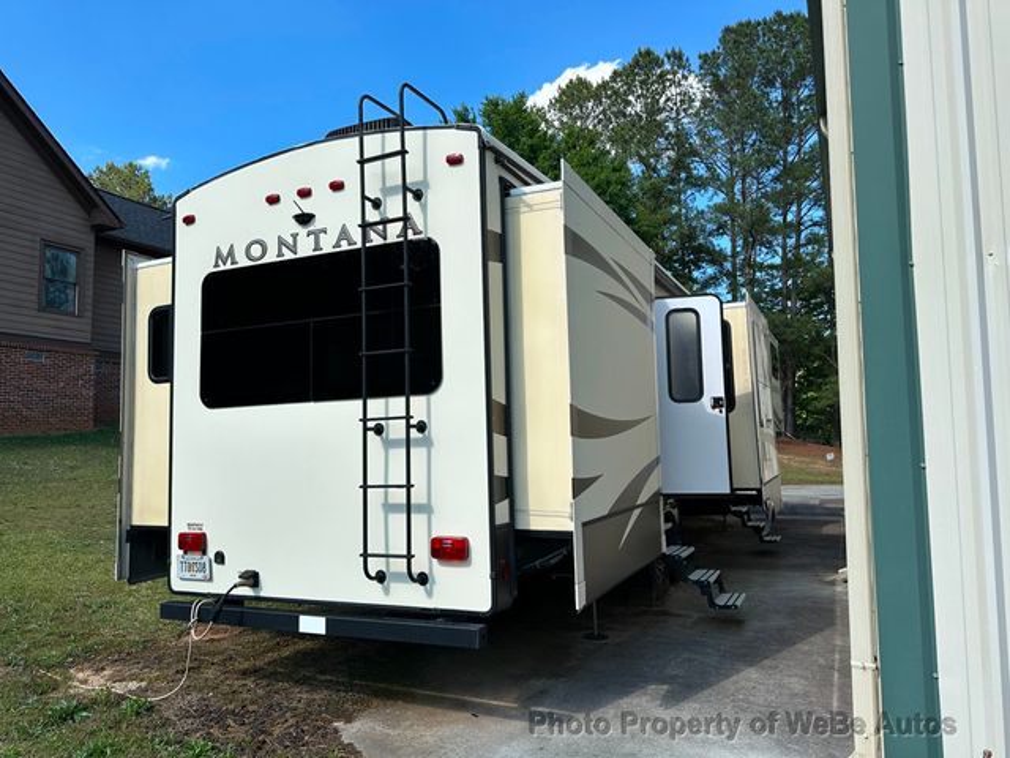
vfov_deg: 56.8
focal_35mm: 24
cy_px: 379
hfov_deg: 71.6
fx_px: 700
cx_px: 505
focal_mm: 6.86
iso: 80
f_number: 1.78
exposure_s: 1/3058
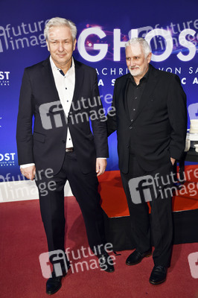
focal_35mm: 44
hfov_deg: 30.5
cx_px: 99
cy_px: 149
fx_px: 364
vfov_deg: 44.5
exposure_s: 1/200
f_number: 6.3
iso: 800
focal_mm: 44
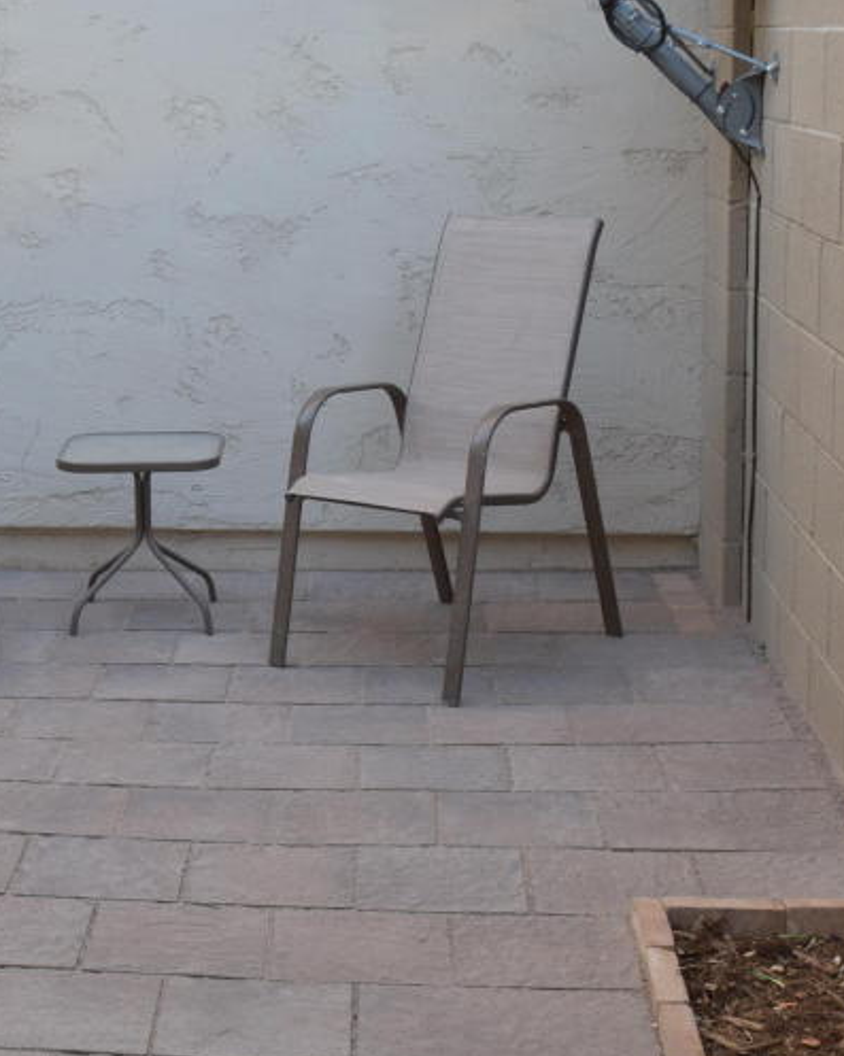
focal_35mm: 75
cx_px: 123
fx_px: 2347
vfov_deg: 25.3
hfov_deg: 20.1
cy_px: 453
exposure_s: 1/125
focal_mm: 23
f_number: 5
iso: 400
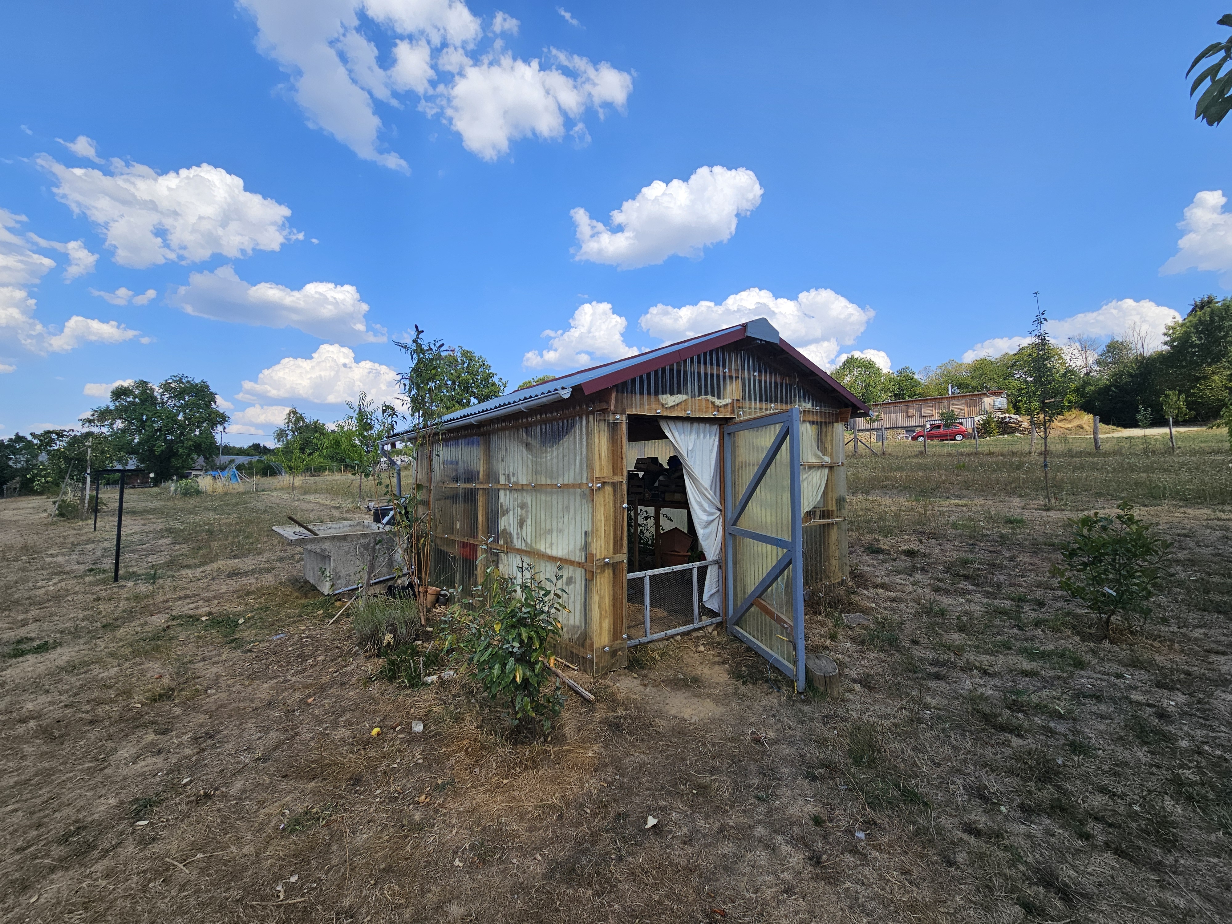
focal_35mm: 13
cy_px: 462
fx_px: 463
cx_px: 616
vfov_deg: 89.9
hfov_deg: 106.2
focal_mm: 2.2
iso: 50
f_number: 2.2
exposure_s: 1/1677
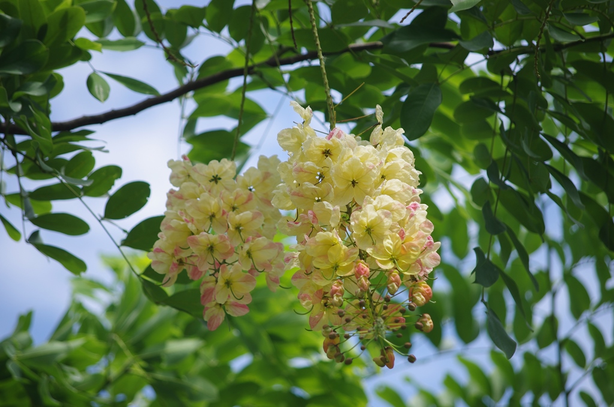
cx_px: 307
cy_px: 204
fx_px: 4084
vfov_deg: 5.7
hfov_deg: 8.6
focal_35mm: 240
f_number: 5.6
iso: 100
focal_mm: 160
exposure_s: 1/320
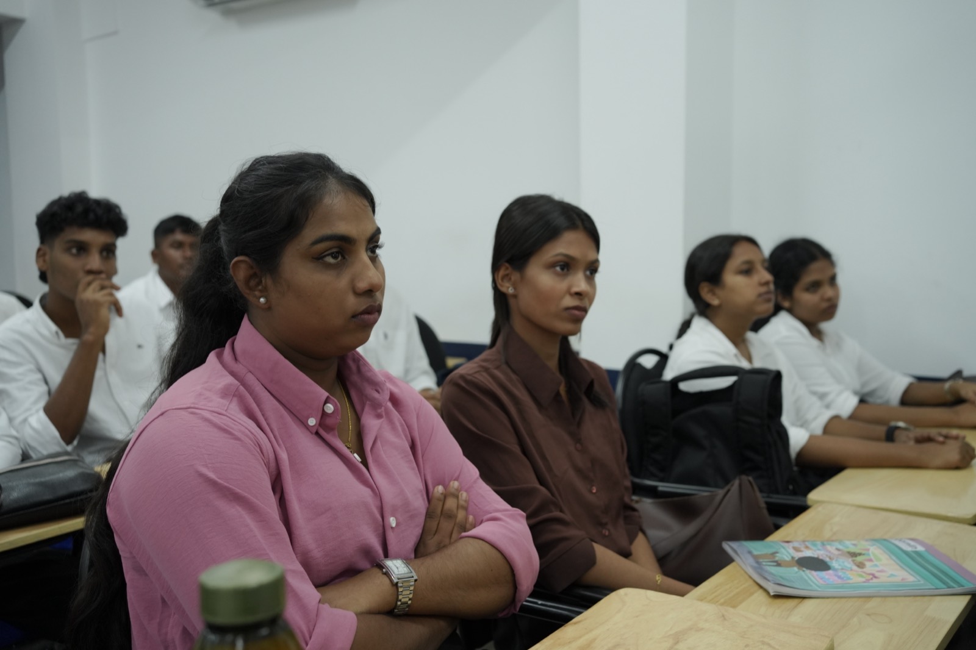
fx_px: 949
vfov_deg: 37.8
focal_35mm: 35
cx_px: 488
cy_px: 325
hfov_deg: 54.4
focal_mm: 35
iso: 1600
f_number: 4
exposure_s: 1/125
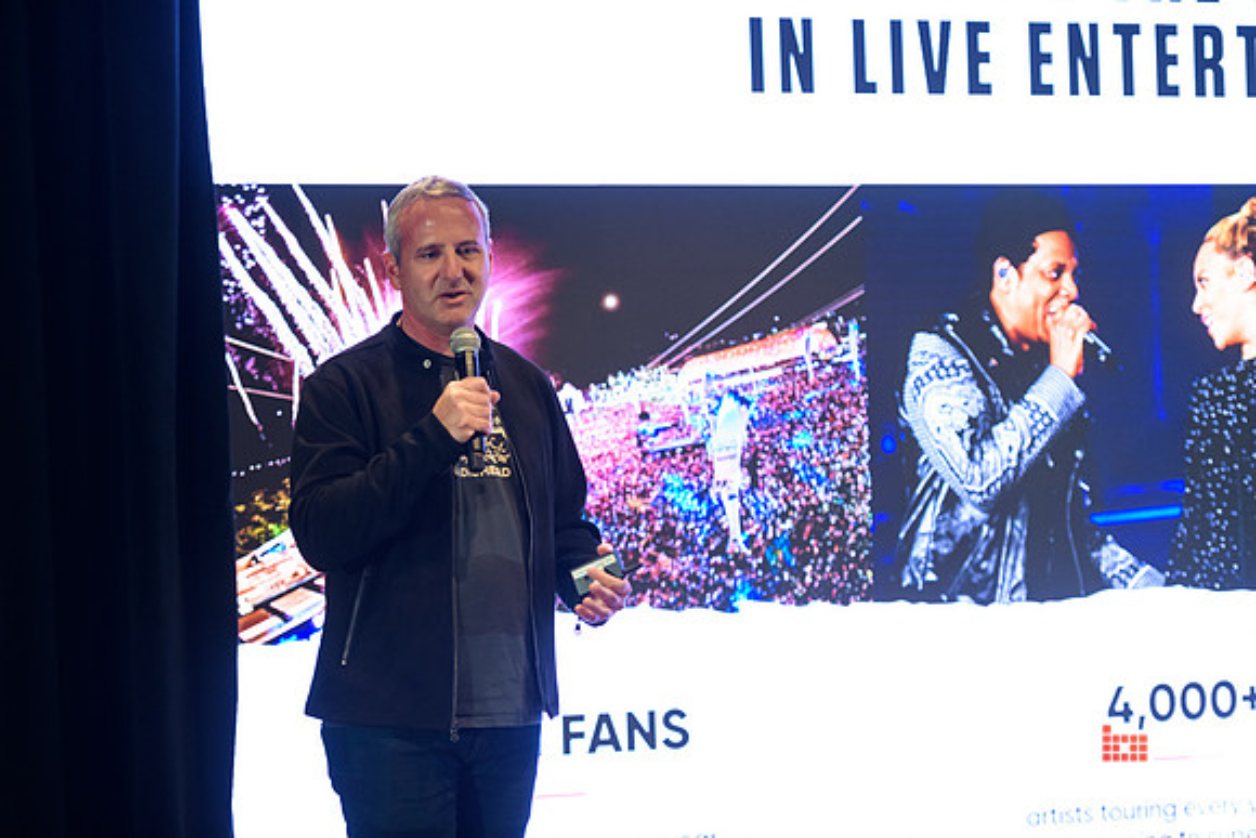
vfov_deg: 13.0
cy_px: 419
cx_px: 628
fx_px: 3664
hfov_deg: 19.5
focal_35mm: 105
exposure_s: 1/200
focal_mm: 105
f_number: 3.2
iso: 1600
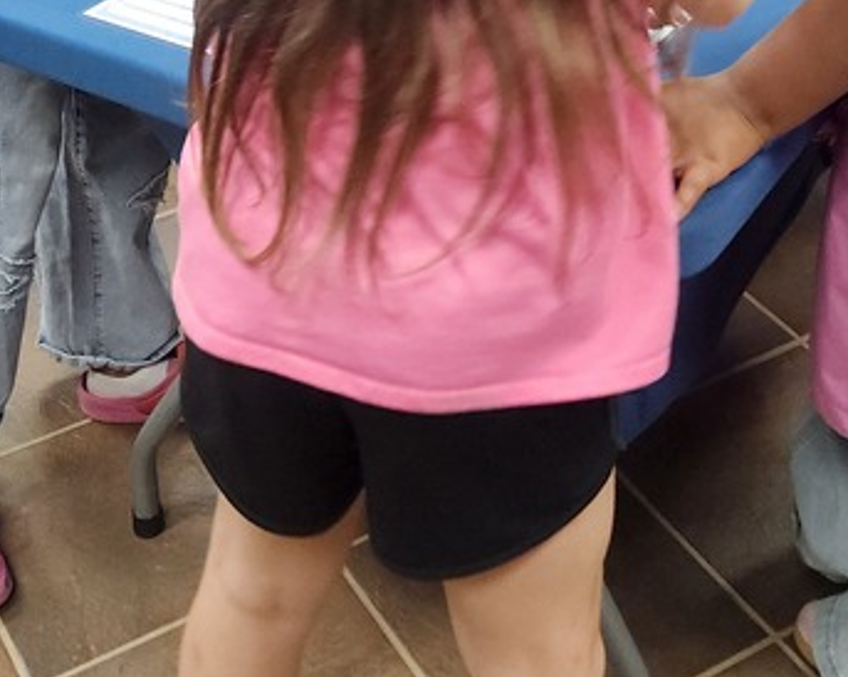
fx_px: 1681
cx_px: 482
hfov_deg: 28.3
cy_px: -86
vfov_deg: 21.5
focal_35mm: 67
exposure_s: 1/120
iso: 800
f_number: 1.8
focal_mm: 5.54
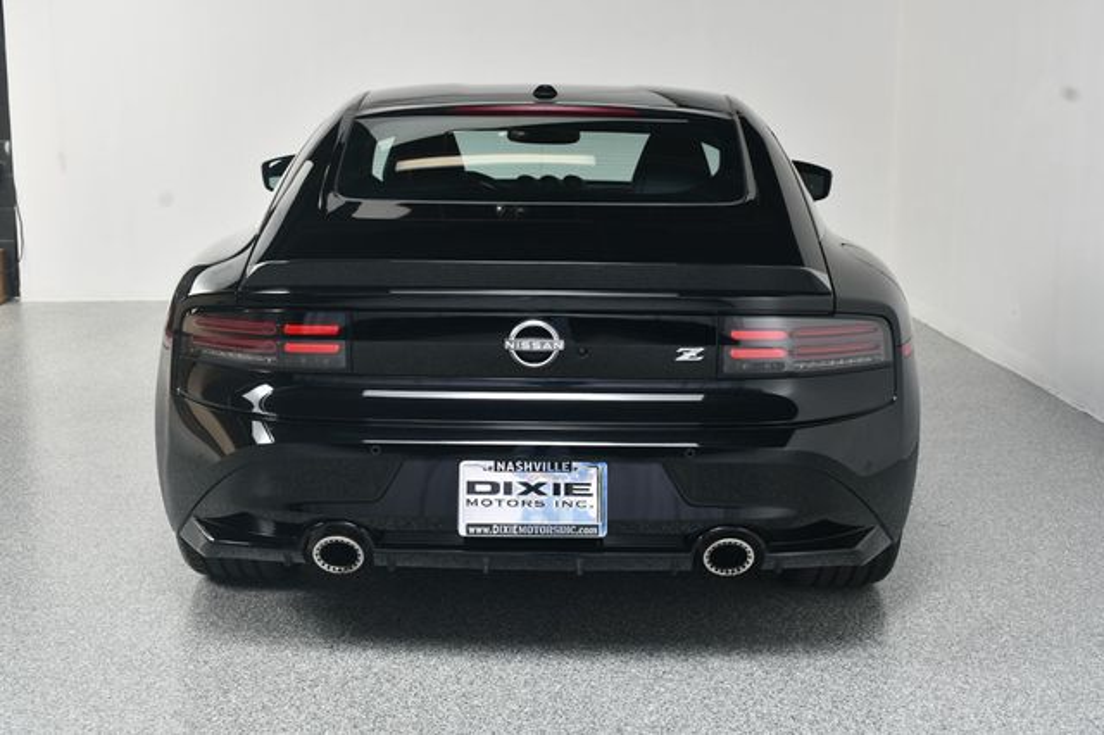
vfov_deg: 28.0
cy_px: 368
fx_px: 1471
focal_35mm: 48
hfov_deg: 41.1
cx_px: 552
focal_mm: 32
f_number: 9
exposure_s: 1/160
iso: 100
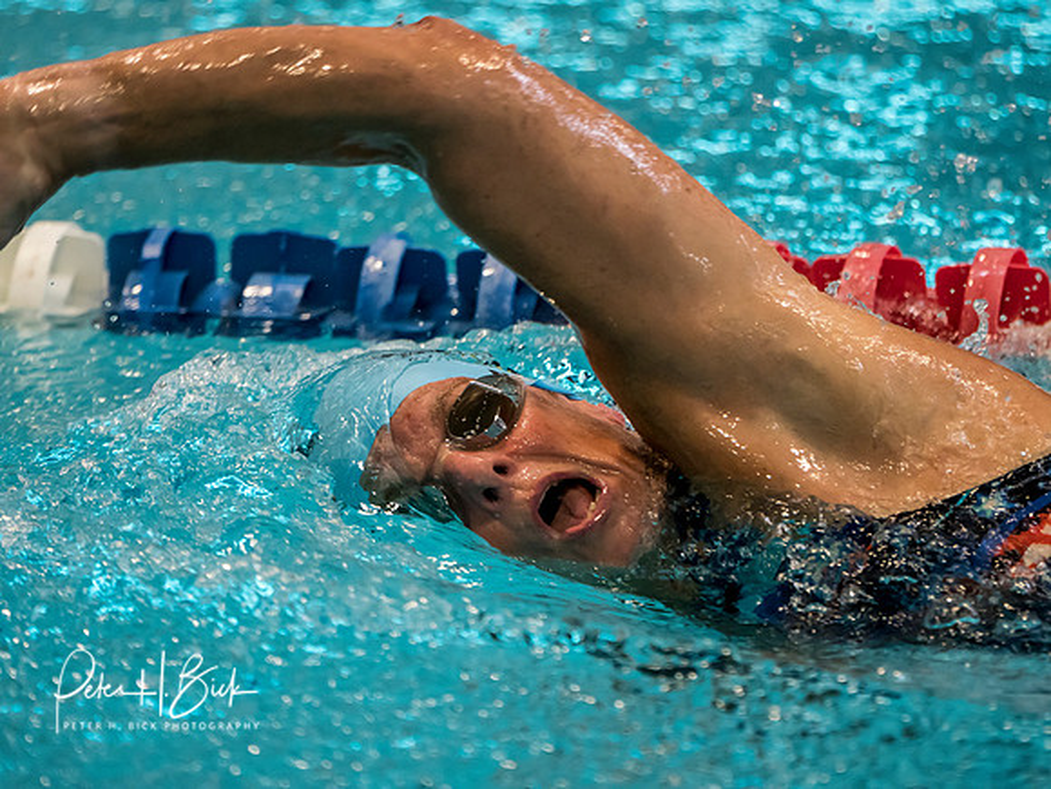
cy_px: 394
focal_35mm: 401
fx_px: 12175
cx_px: 526
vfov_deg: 3.7
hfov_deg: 4.9
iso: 2500
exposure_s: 1/1000
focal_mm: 200
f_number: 2.8
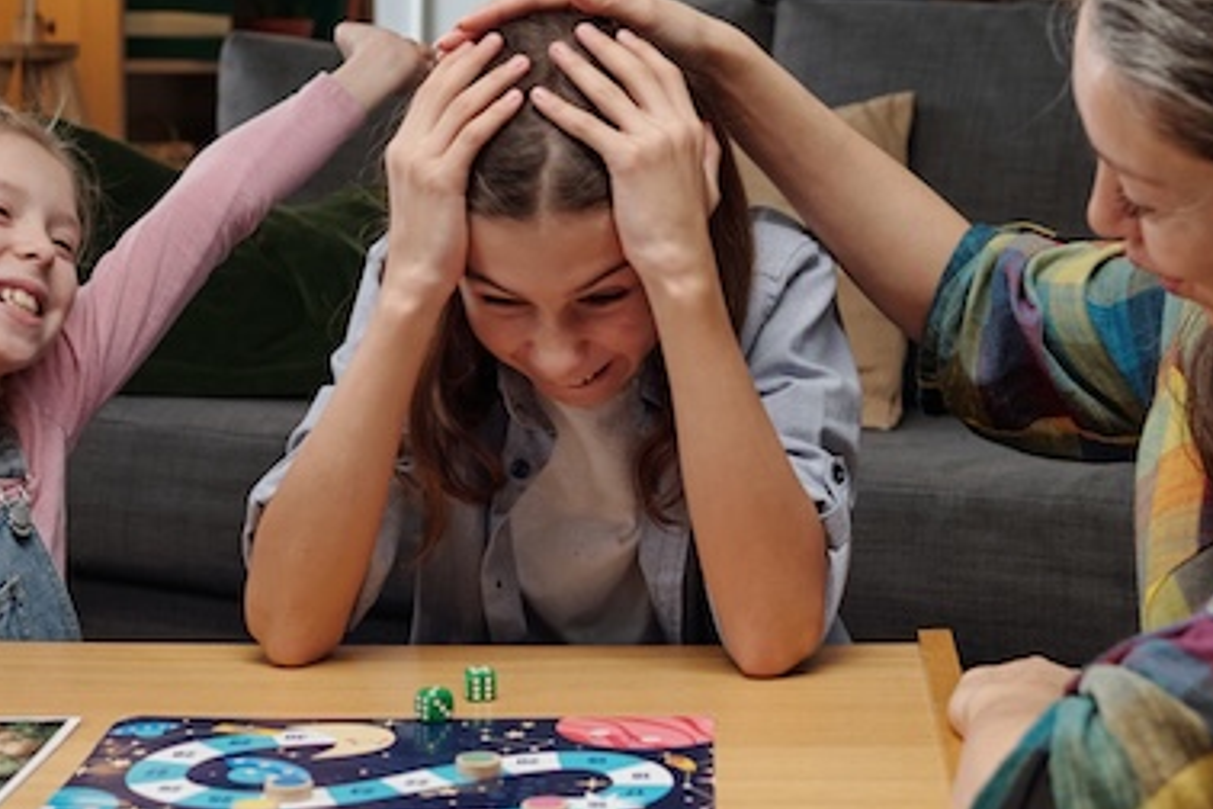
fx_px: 2493
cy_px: 307
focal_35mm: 74
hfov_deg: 26.8
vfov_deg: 18.4
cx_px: 234
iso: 800
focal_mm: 35
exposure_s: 1/160
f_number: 3.5
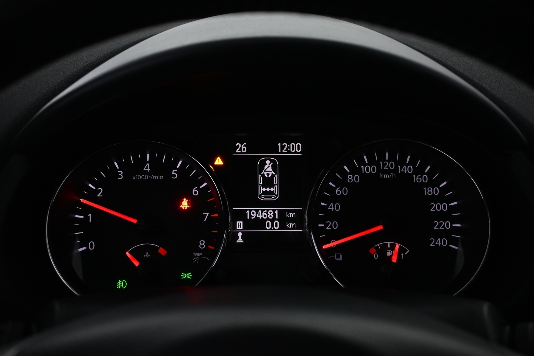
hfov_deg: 45.0
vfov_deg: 30.8
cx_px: 267
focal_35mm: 44
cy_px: 178
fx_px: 645
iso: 800
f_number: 6.3
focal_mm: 29
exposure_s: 1/30
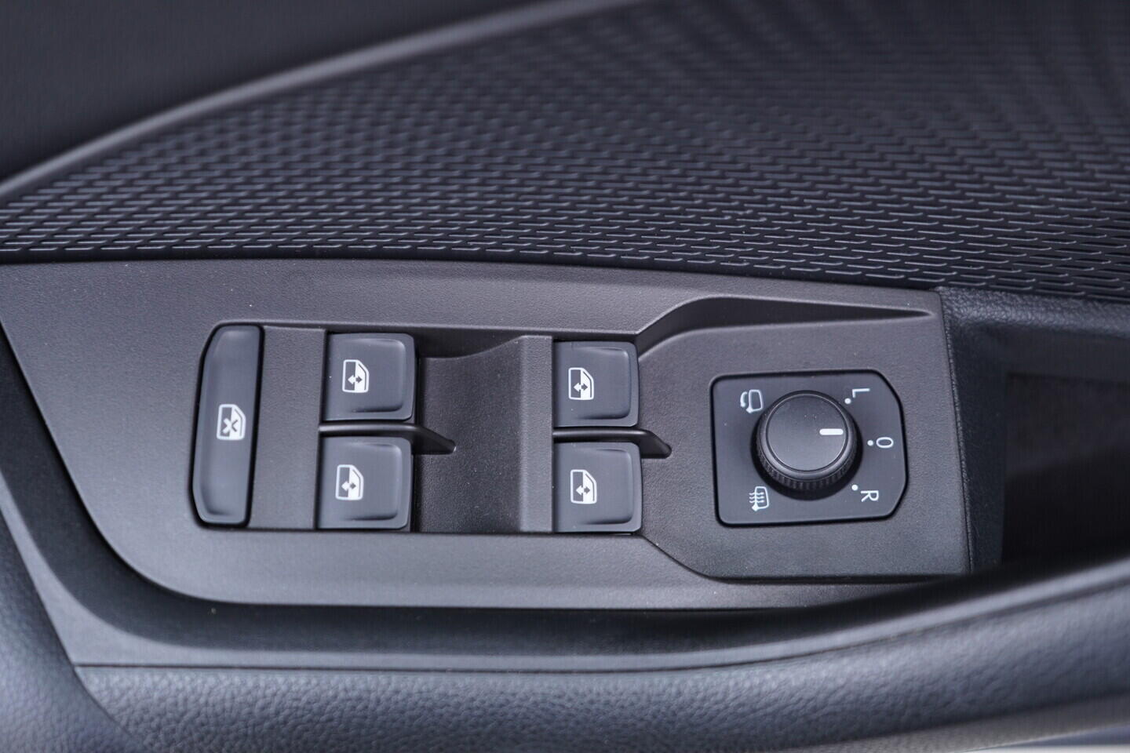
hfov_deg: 53.1
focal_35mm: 36
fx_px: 1130
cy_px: 376
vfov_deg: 36.9
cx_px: 565
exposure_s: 1/40
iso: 400
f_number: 2.8
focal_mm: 24
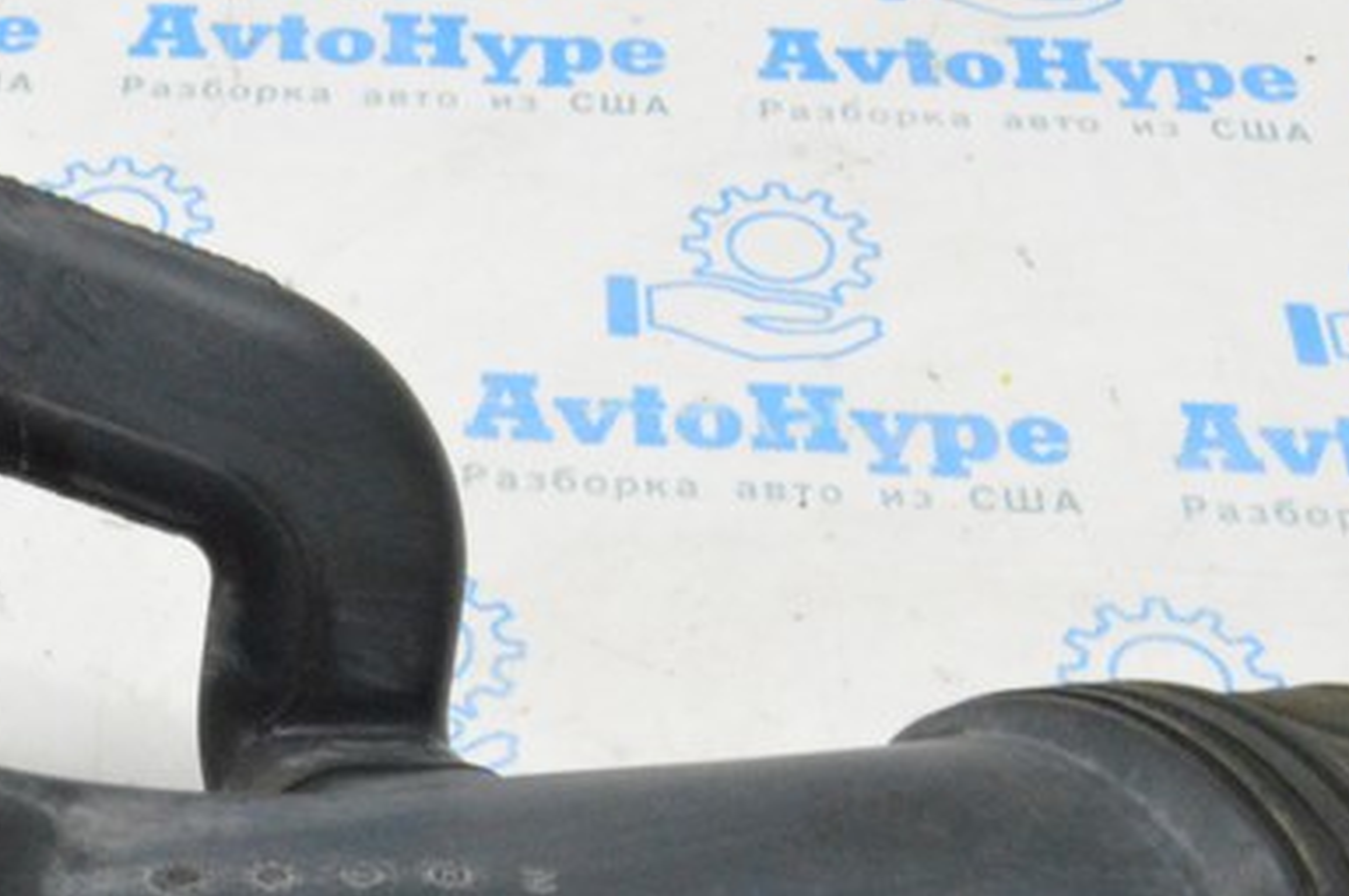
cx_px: 225
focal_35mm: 80
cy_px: 750
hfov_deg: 24.9
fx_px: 2994
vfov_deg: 16.9
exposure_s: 1/15
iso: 6400
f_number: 20
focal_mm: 20
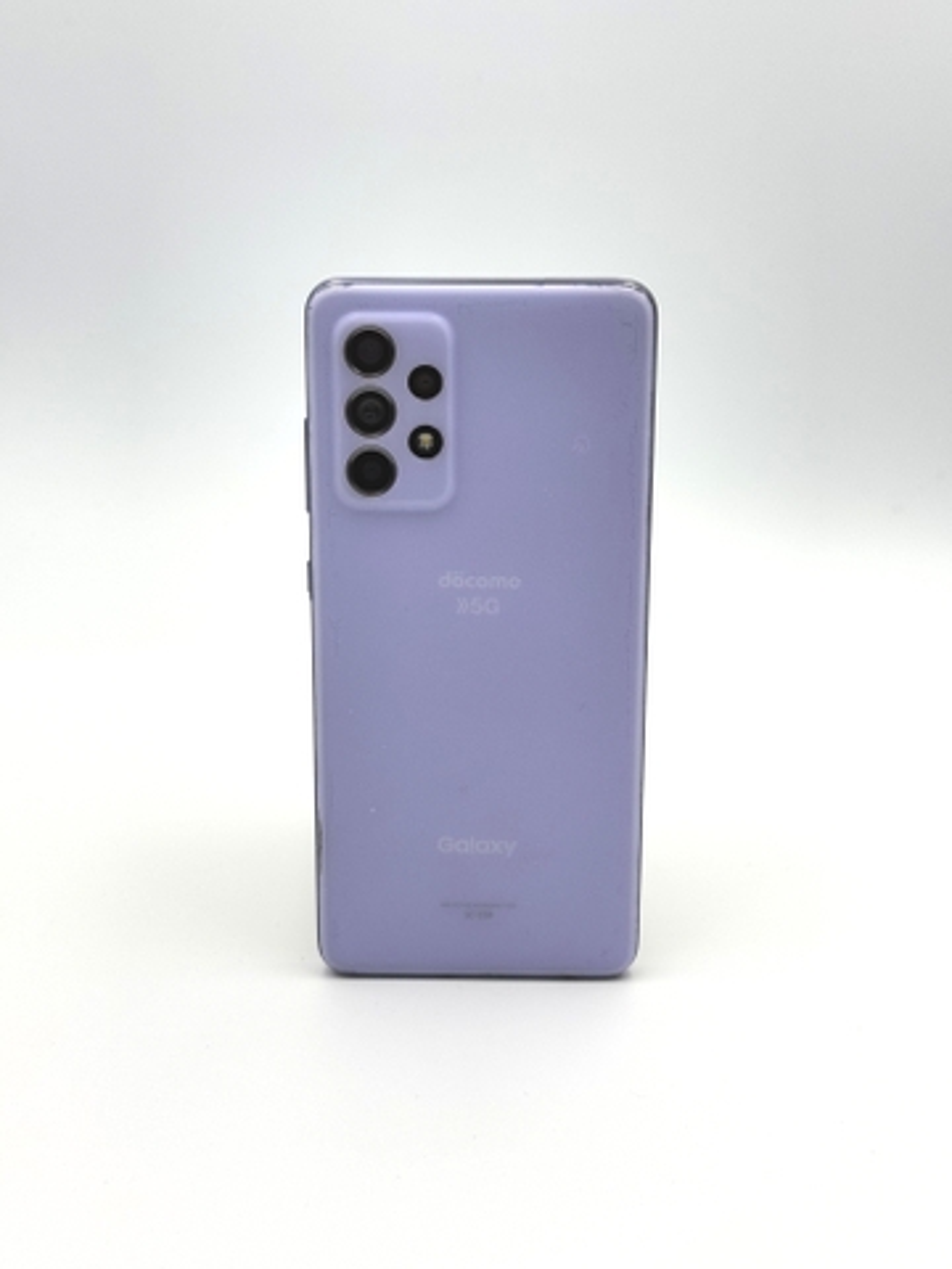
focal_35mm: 48
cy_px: 634
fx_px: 1760
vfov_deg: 39.7
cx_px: 476
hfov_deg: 30.3
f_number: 1.78
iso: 64
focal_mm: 6.76
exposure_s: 1/374
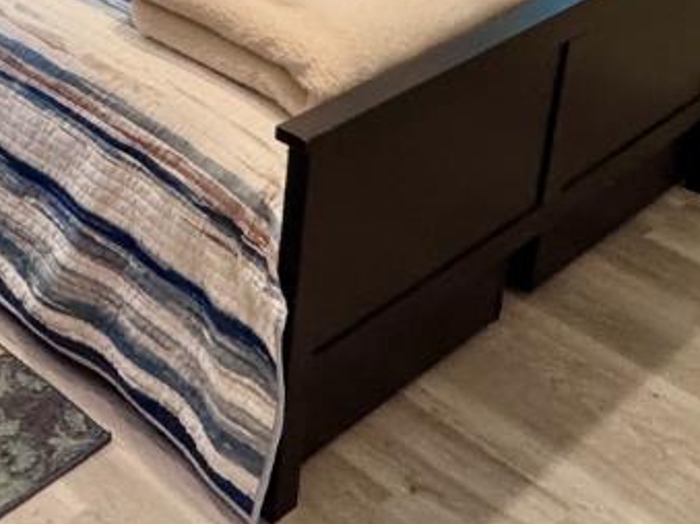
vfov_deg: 21.7
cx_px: -45
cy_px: -121
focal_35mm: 62
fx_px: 1253
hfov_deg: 28.7
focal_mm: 2.22
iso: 250
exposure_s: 1/60
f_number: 2.2
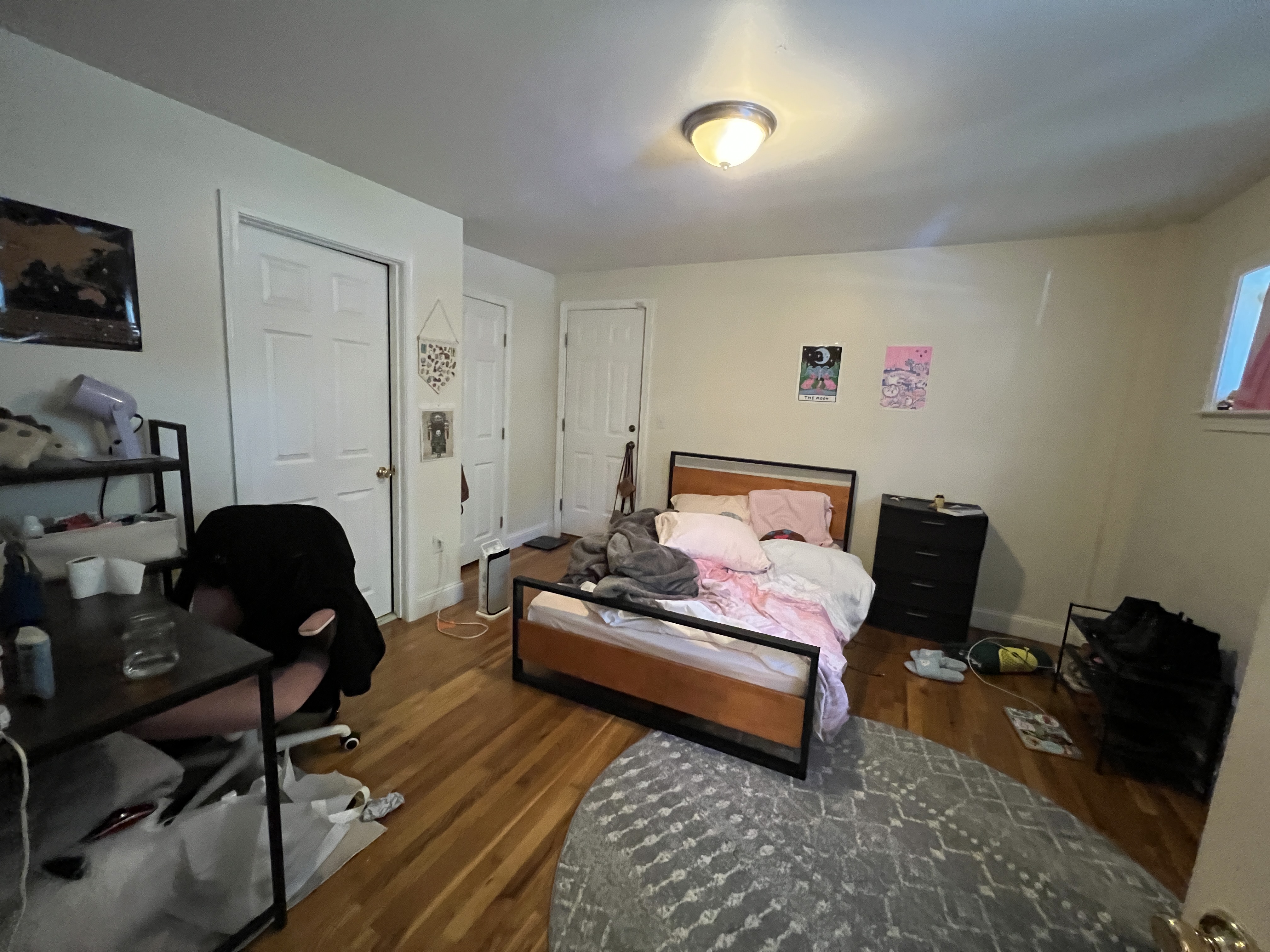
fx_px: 477
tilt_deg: -9.2
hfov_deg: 106.2
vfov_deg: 89.9
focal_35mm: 13
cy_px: 476
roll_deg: -4.0
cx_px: 635
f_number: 1.8
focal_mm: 1.57
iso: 1000
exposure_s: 1/60
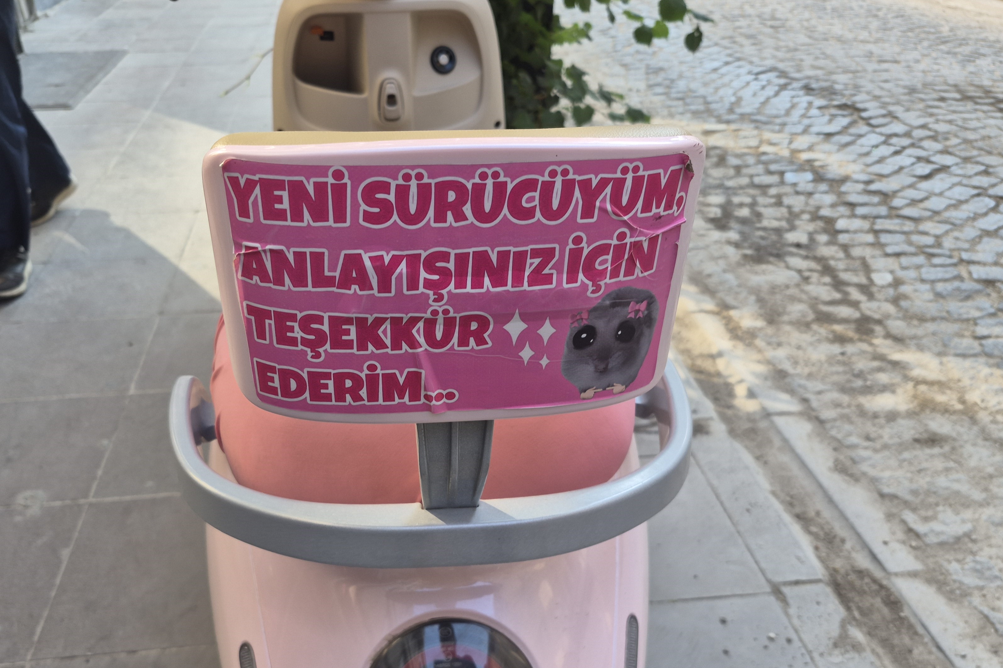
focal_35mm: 30
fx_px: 836
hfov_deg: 61.7
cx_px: 438
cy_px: 393
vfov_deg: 43.4
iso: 40
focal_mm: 5.4
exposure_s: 1/180
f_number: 1.8
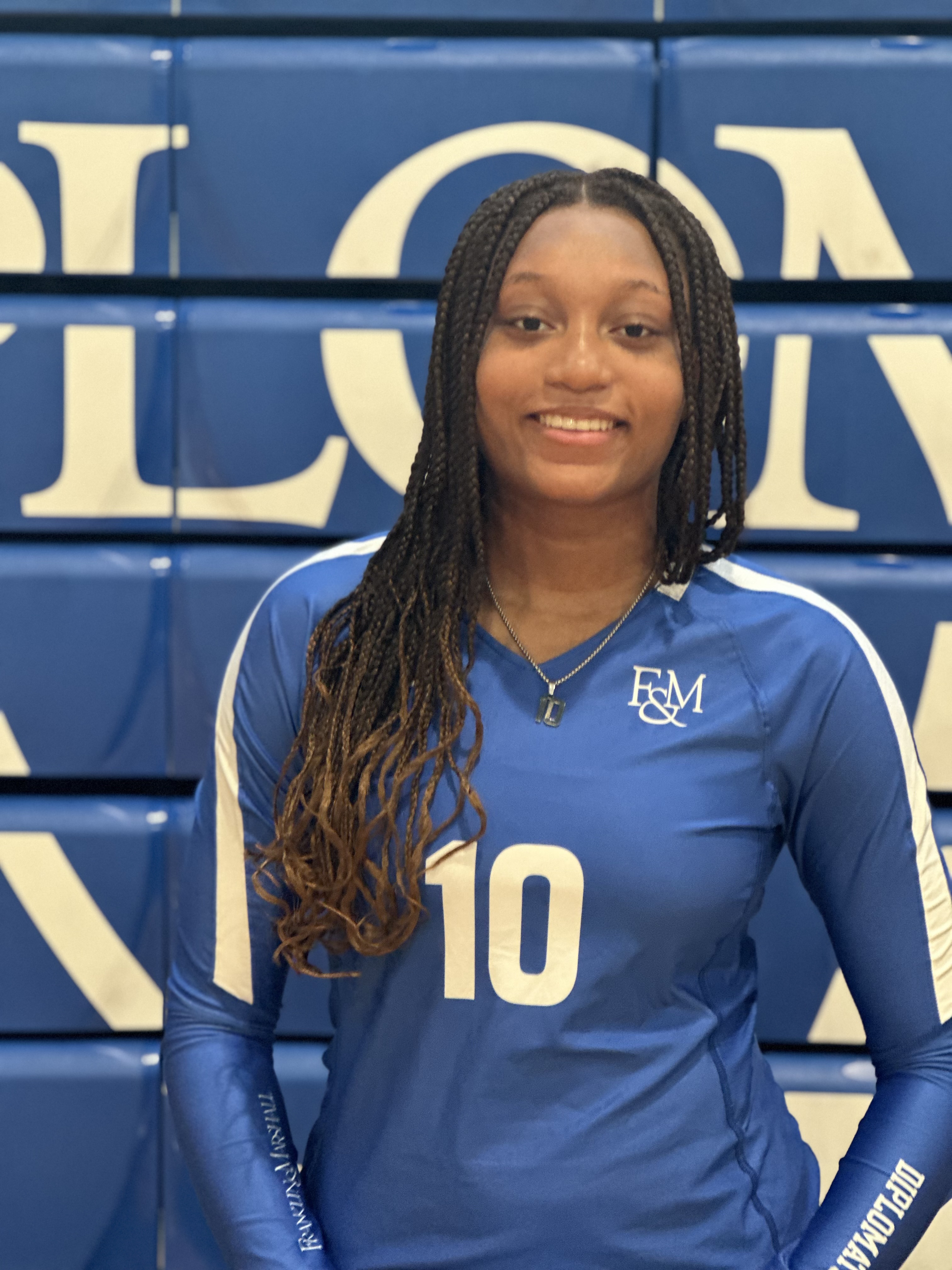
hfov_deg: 19.1
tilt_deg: -5.6
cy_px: 635
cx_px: 476
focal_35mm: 77
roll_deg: -1.4
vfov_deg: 25.3
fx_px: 2824
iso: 400
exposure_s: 1/24
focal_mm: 9
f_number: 2.8
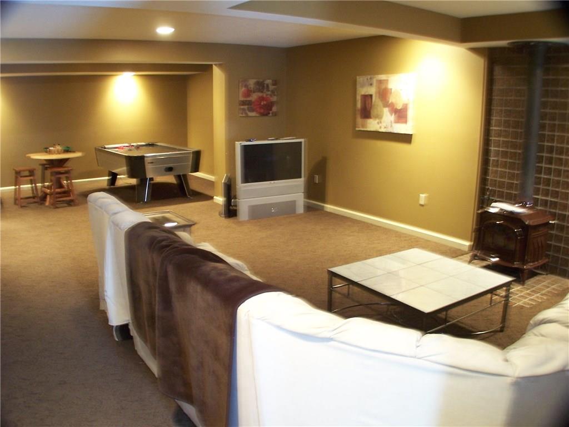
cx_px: 284
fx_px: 625
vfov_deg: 37.7
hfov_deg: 49.0
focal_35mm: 38
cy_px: 214
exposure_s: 1/2
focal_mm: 6.3
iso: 140
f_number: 2.8
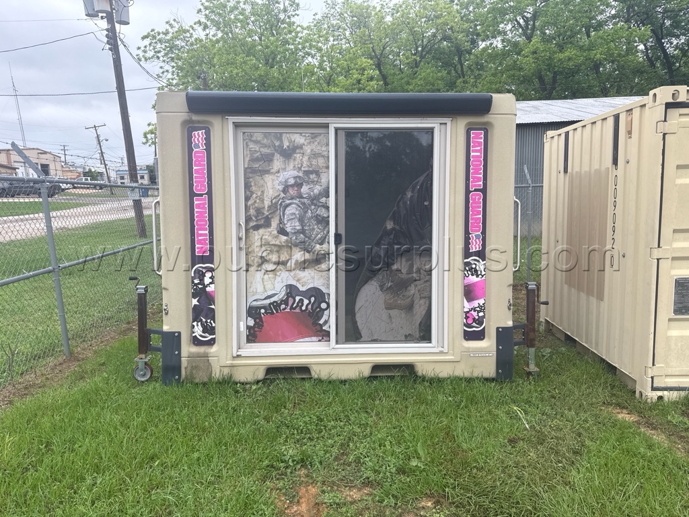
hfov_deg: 71.6
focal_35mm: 24
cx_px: 344
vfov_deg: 56.8
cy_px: 258
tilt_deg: -8.9
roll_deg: +2.5
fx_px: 478
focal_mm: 6.76
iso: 80
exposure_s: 1/632
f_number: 1.78
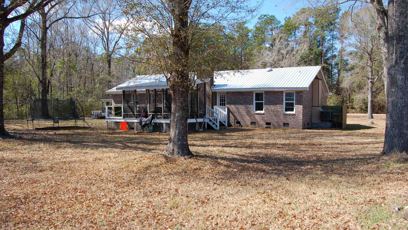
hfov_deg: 33.3
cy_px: 108
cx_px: 205
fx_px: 682
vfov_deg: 19.1
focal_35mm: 63
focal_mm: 40
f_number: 9
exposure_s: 1/320
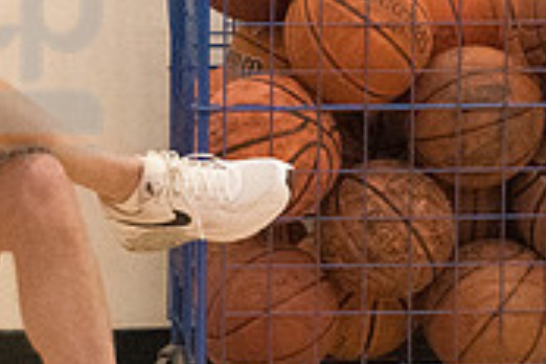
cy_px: 50
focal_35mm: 349
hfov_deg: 5.9
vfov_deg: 3.9
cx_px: 6
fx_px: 5293
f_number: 5.6
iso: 10000
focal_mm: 70
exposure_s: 1/400
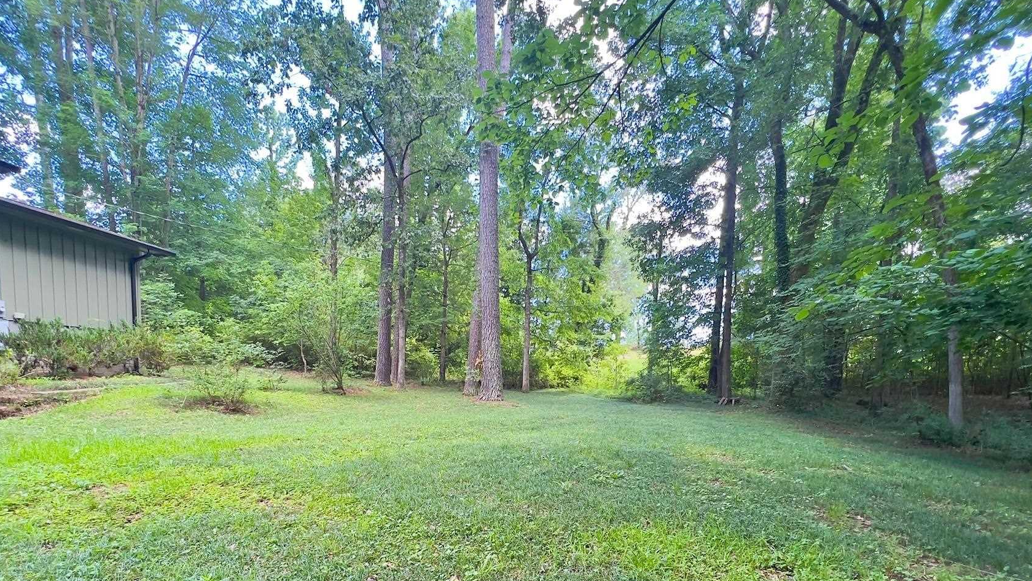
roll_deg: -2.2
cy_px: 421
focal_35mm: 17
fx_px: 465
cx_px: 509
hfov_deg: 95.9
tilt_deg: -5.7
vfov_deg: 61.1
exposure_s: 1/99
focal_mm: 1.57
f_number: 1.8
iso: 64
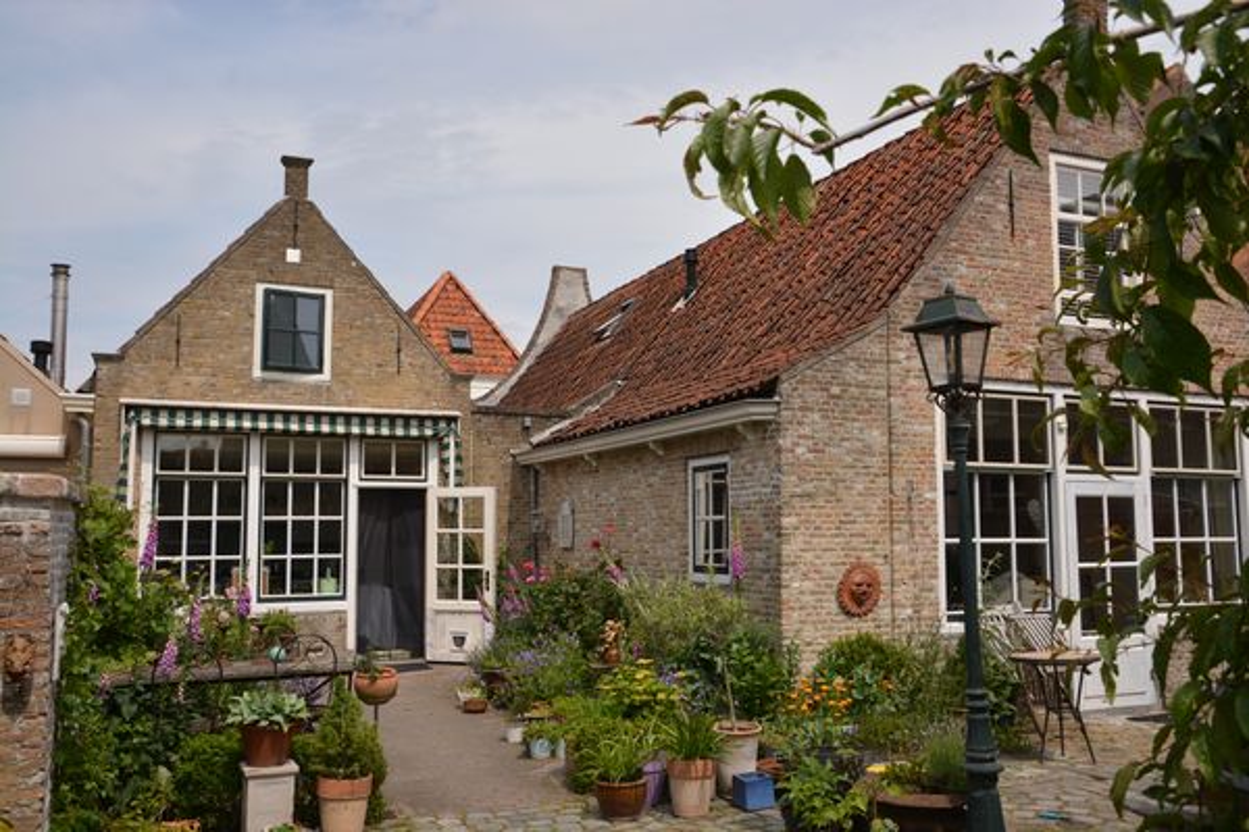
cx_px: 624
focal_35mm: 33
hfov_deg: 57.2
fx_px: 1145
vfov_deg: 40.0
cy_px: 416
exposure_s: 1/1000
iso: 200
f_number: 6.3
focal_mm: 22
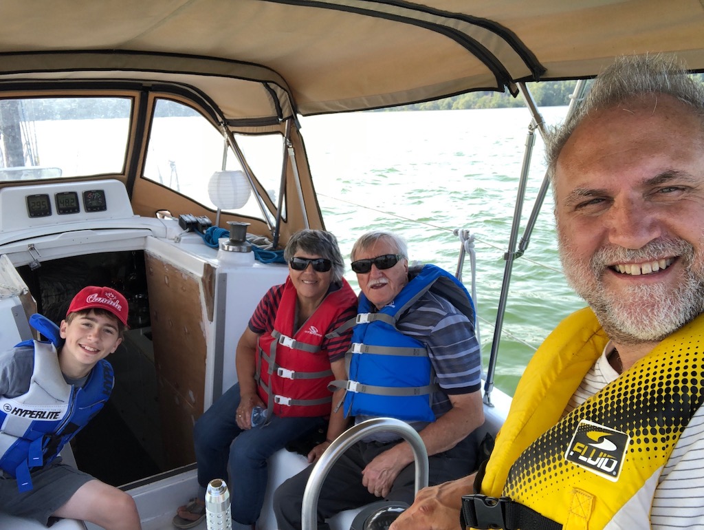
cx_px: 352
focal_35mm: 32
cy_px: 265
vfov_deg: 44.2
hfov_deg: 56.8
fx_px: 651
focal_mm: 2.87
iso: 20
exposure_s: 1/171
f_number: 2.2
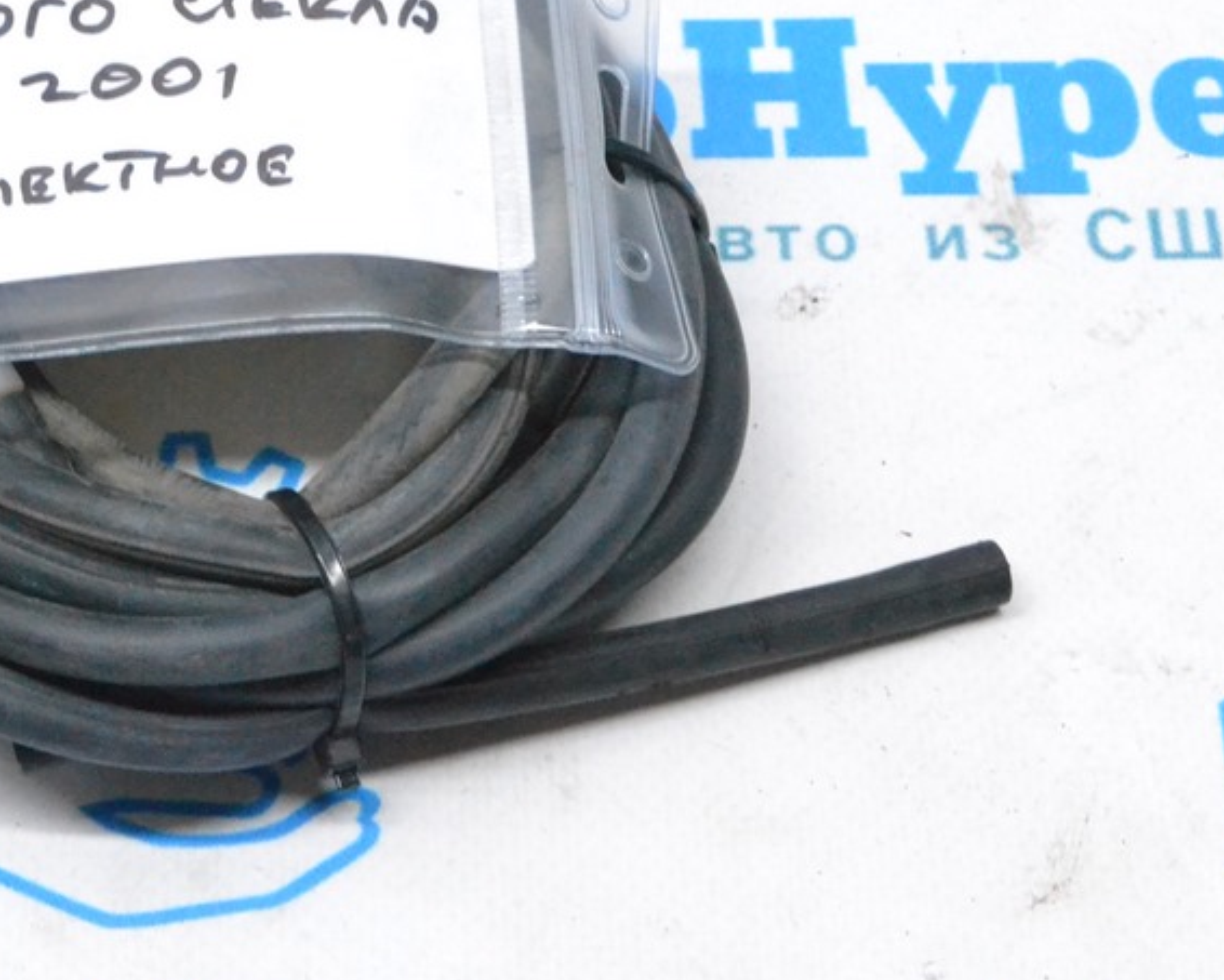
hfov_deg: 17.7
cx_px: 184
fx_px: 3877
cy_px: 265
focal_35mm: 107
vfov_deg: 14.4
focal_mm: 42
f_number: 13
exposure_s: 1/100
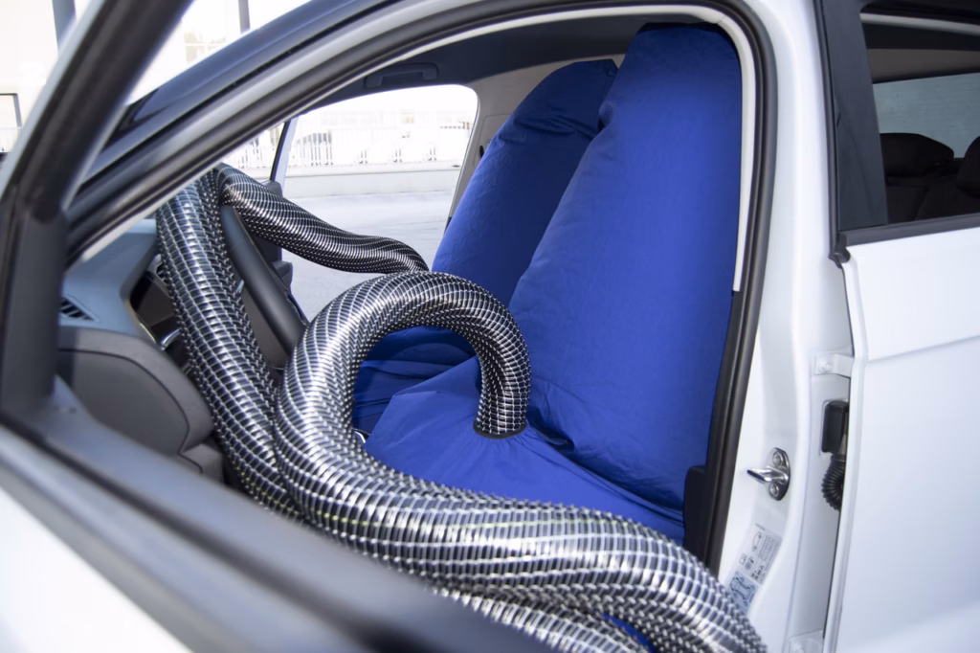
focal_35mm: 27
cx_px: 490
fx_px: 735
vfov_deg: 47.9
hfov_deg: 67.4
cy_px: 326
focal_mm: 18
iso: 320
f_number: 4
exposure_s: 1/125
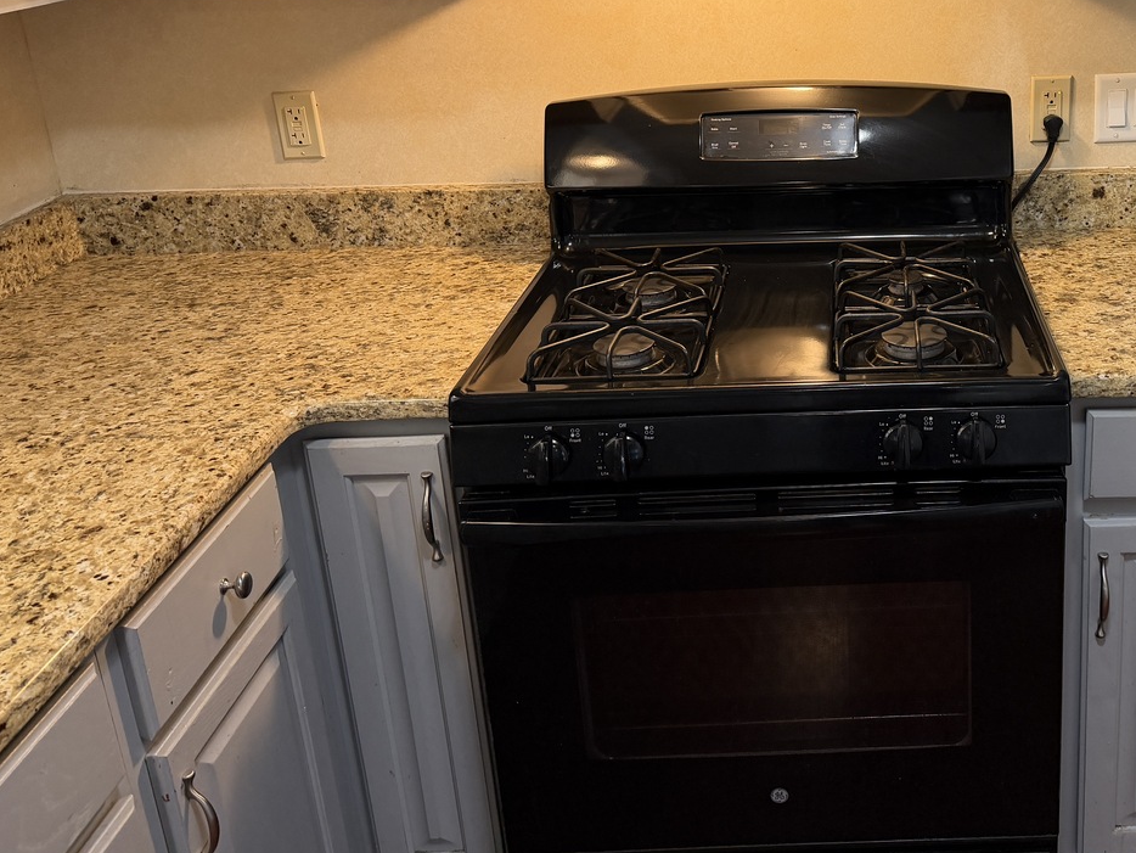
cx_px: 875
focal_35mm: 37
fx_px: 1215
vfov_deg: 37.9
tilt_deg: -20.4
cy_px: 232
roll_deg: +2.0
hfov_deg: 47.9
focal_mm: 6.76
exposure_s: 1/60
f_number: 1.78
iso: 200
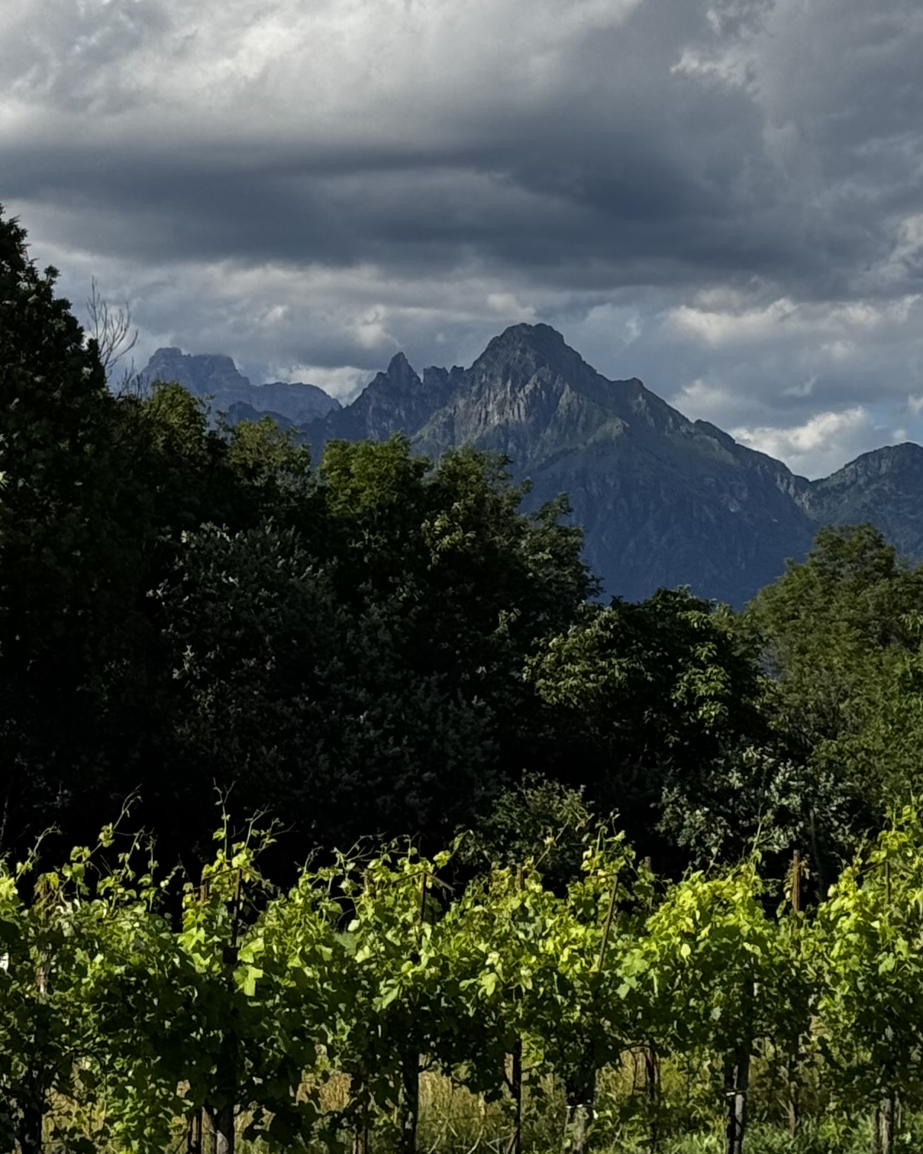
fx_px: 4268
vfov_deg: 15.4
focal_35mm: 125
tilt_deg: +5.1
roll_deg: -1.4
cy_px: 407
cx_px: 778
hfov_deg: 12.3
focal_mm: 6.76
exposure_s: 1/6410
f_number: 1.78
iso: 64
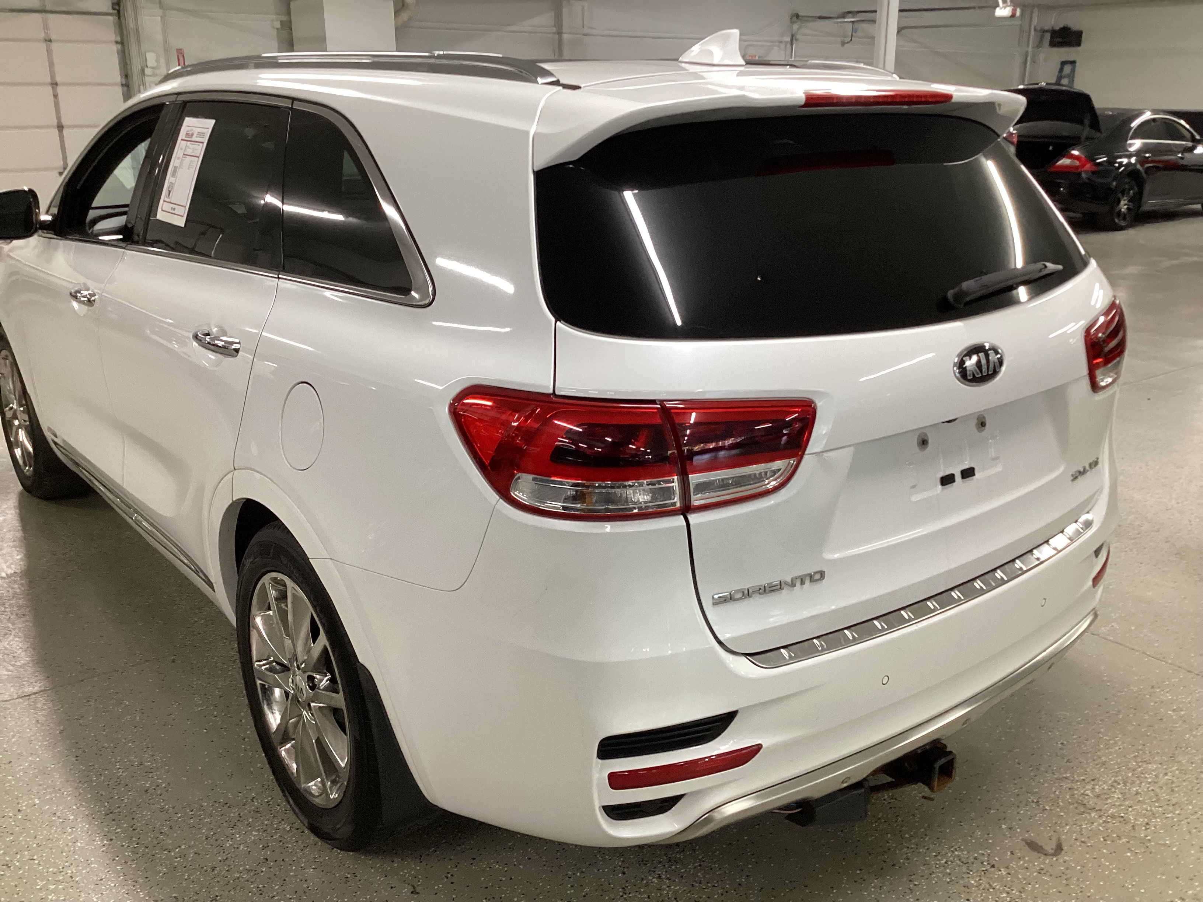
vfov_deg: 45.4
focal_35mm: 31
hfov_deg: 58.4
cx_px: 602
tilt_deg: -18.1
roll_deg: -0.6
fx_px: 1077
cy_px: 451
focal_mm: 3.3
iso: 160
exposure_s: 1/50
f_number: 2.4
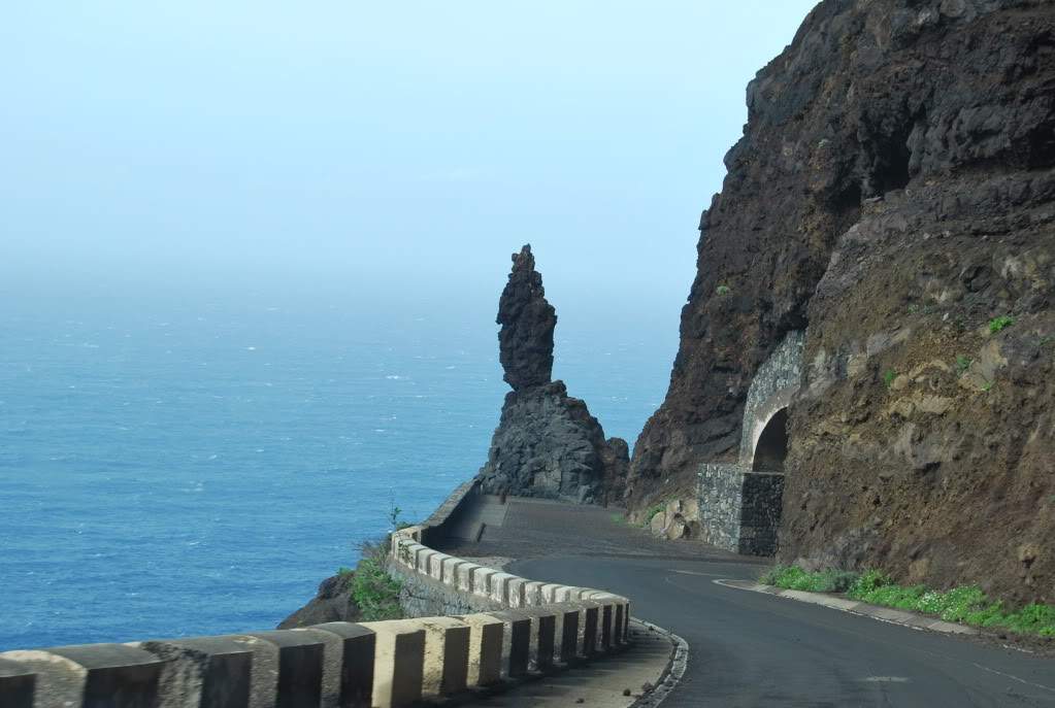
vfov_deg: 16.6
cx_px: 528
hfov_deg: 24.6
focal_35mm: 82
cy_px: 354
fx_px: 2423
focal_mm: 55
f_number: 9
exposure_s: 1/160
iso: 200
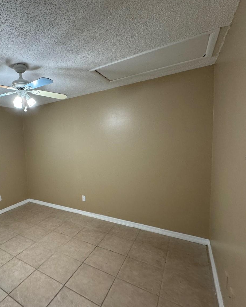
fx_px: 173
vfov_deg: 83.3
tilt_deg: -7.9
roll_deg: +4.7
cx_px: 57
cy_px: 157
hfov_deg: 65.8
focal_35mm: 19
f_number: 2.2
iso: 250
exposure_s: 1/60
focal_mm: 2.22
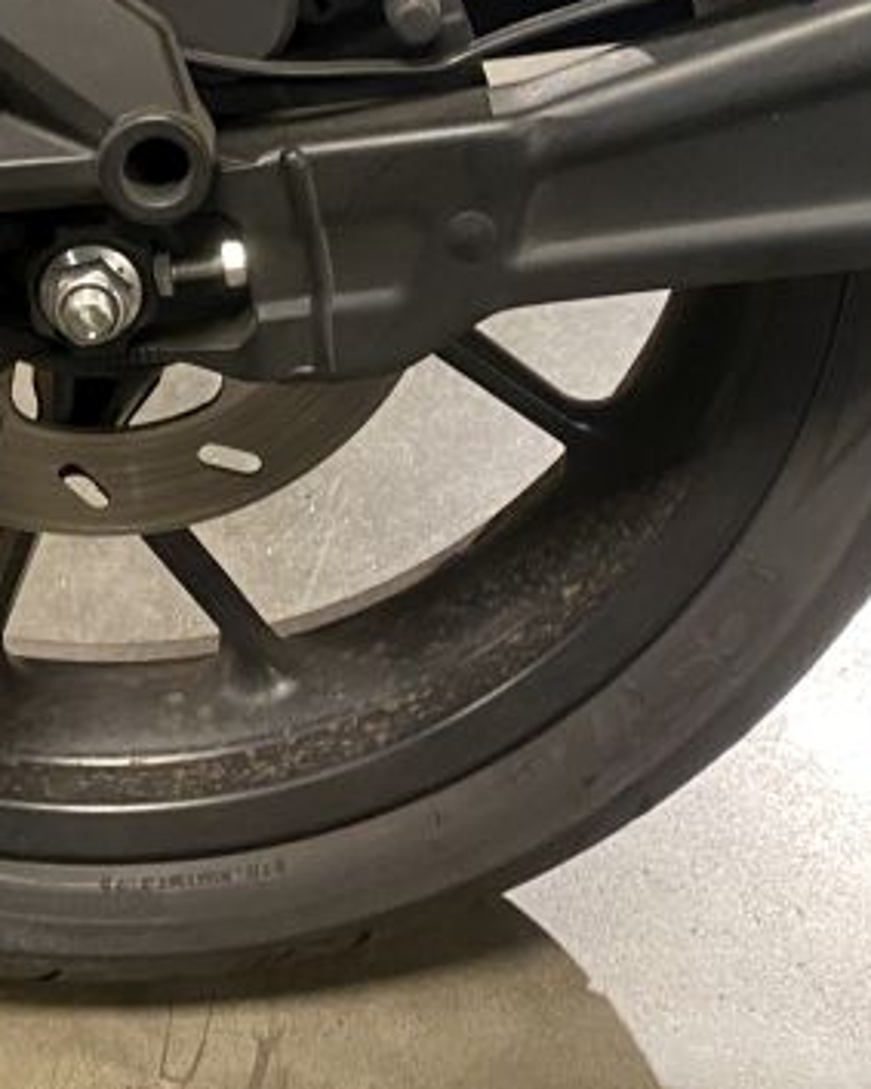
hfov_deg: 20.0
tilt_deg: -32.3
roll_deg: +0.1
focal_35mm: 76
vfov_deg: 24.5
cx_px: 179
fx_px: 2450
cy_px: 143
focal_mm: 4.25
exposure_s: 1/50
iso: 400
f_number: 1.8
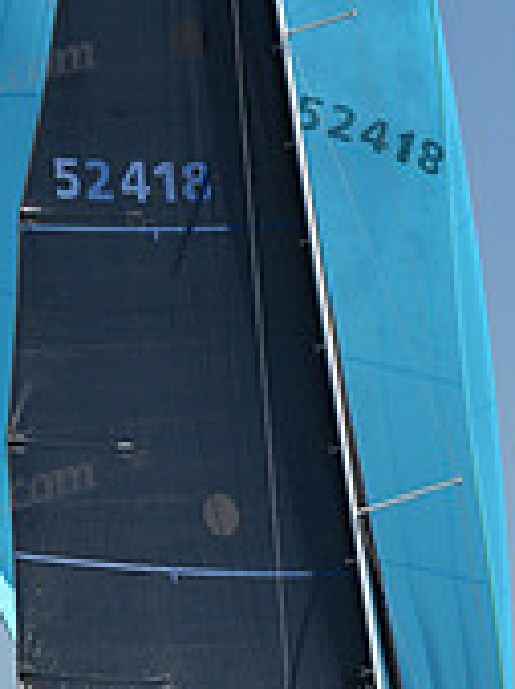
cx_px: 306
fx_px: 4574
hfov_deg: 6.4
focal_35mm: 230
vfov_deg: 8.6
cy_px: 267
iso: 250
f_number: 9
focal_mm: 70
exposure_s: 1/1250
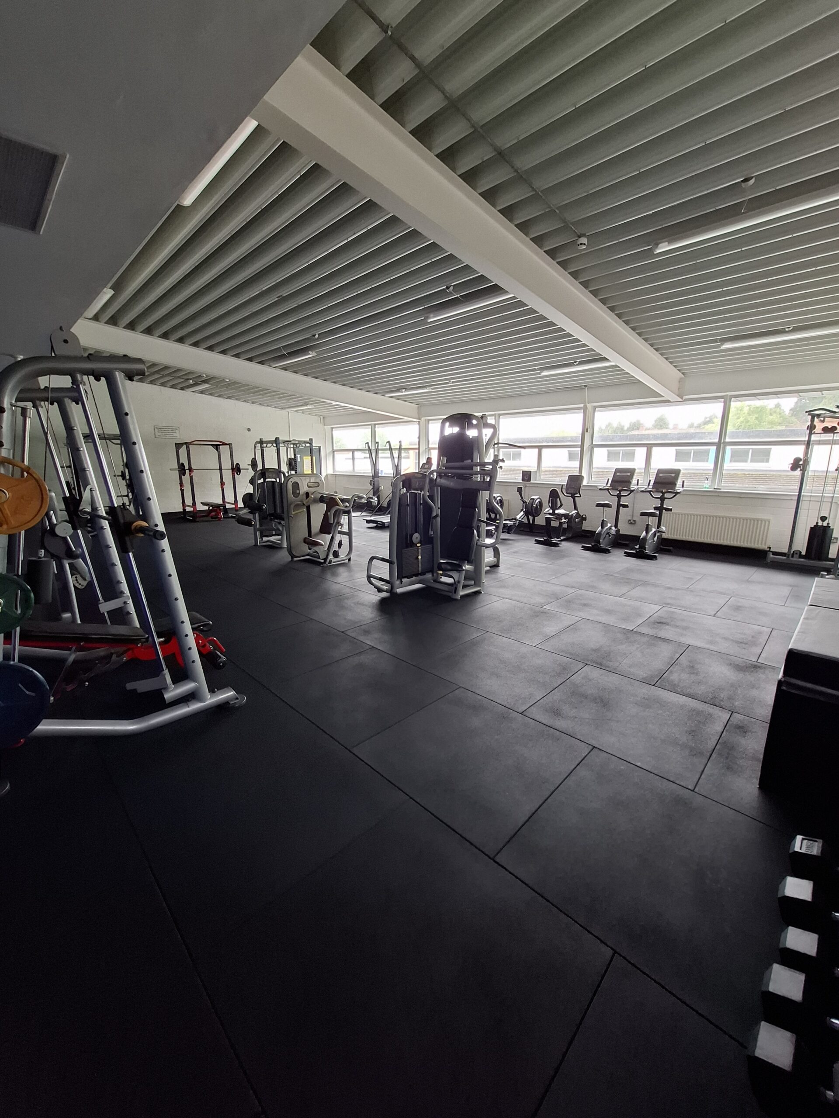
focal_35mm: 13
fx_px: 420
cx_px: 420
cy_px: 559
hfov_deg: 89.9
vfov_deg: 106.2
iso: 160
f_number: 2.2
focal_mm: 1.74
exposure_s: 1/50
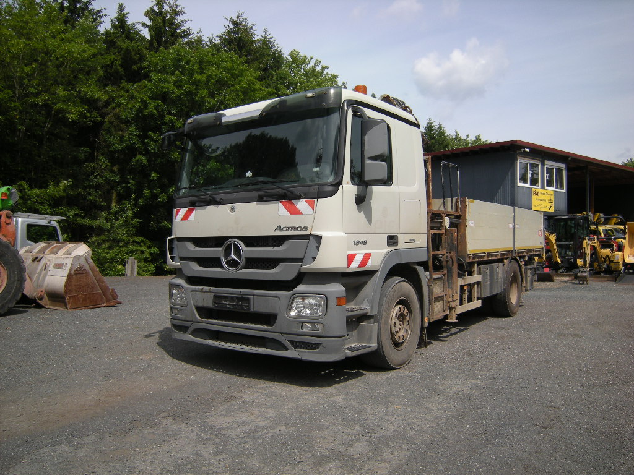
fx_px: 513
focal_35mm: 28
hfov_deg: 63.4
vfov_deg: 49.7
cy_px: 238
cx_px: 317
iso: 64
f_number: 5.6
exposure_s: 1/325
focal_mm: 4.7
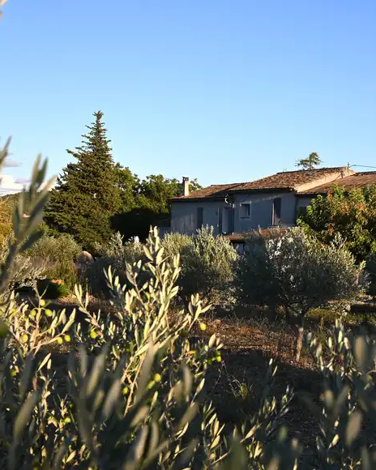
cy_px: 238
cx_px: 243
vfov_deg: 30.0
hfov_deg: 24.1
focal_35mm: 63
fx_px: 876
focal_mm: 38
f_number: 10
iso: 100
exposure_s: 1/100
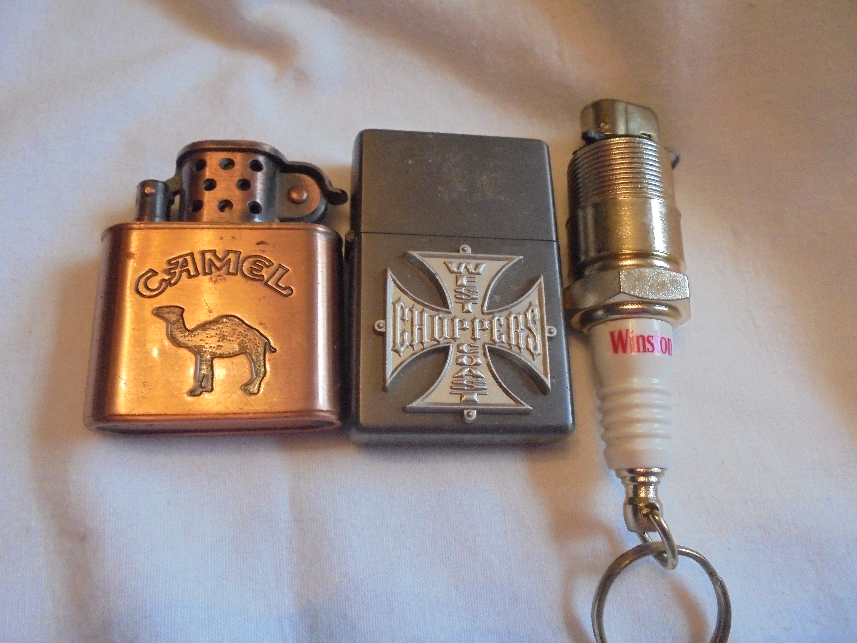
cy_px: 322
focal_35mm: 26
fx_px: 644
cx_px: 428
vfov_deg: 53.1
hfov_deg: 67.3
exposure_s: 1/60
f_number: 3.5
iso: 640
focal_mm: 4.6
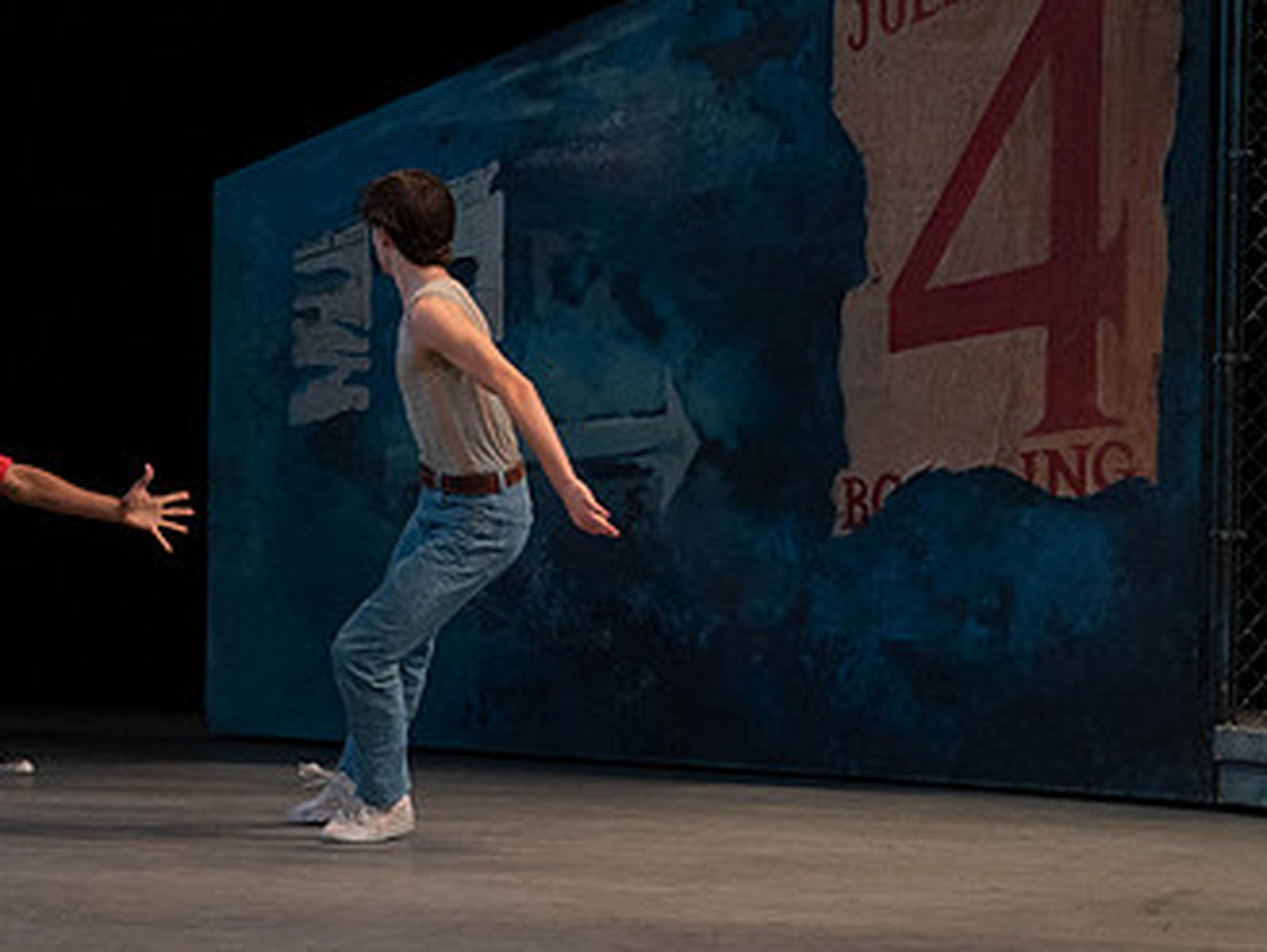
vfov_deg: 4.4
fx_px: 12380
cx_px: 192
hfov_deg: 5.9
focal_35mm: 338
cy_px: 267
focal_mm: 200
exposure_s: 1/400
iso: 3200
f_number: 4.5
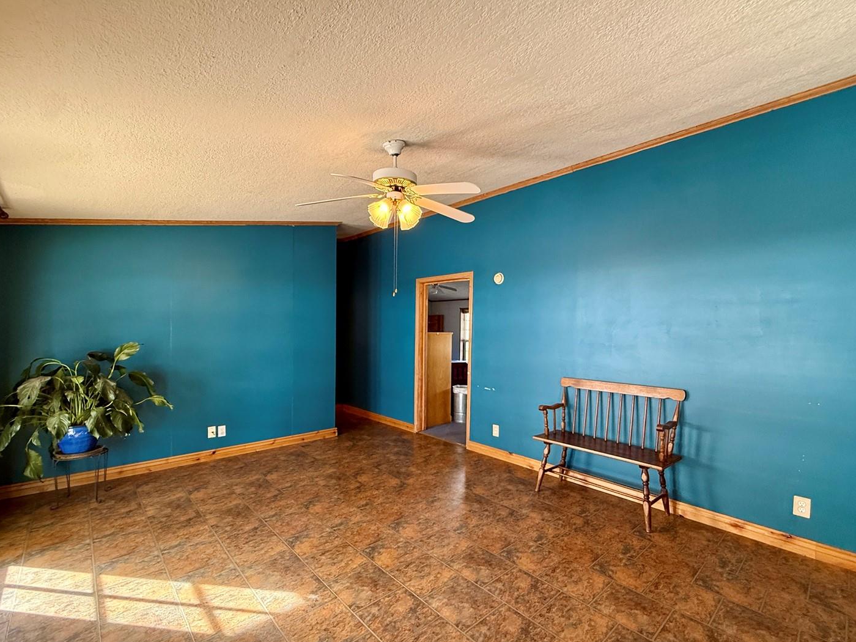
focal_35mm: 16
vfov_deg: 78.0
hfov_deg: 94.4
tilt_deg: -1.1
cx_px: 446
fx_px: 396
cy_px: 343
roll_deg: -0.8
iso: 400
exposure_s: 1/120
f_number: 2.2
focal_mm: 2.22
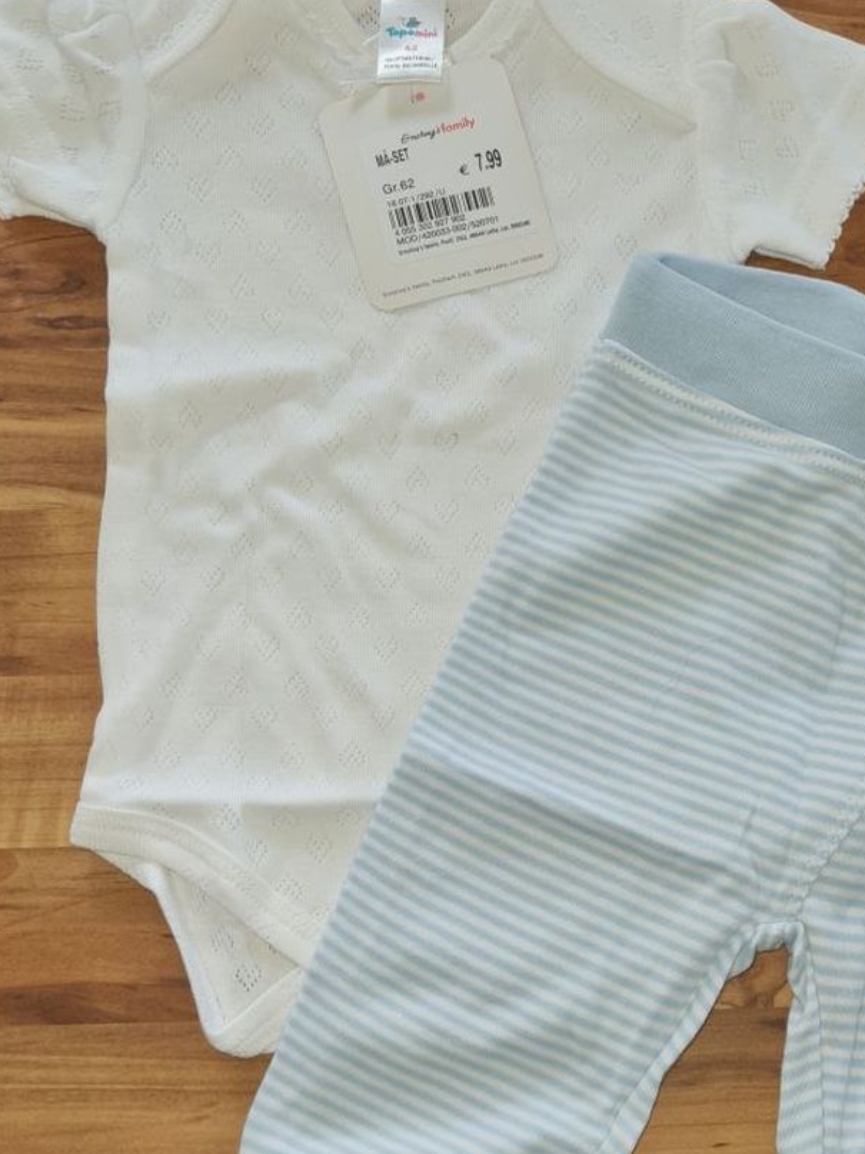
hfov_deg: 33.2
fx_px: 1433
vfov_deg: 43.5
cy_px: 722
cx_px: 595
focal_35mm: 43
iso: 125
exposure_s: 1/100
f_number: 1.8
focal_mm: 5.4
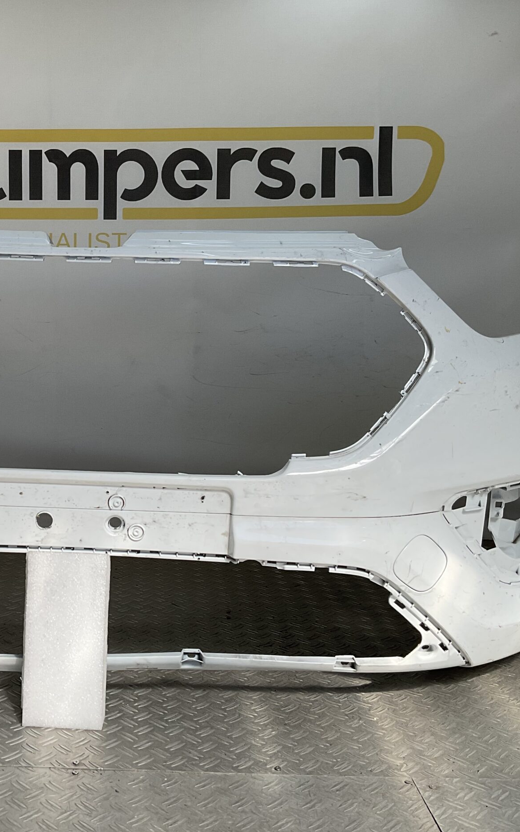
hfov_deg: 29.8
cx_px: 103
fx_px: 952
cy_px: 419
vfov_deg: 47.2
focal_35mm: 42
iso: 16
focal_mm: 3
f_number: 1.8
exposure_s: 1/997
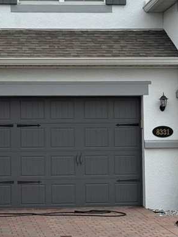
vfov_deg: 14.9
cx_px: 86
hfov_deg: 11.2
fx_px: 905
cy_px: 140
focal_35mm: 132
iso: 64
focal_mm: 6.76
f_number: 1.78
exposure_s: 1/3534
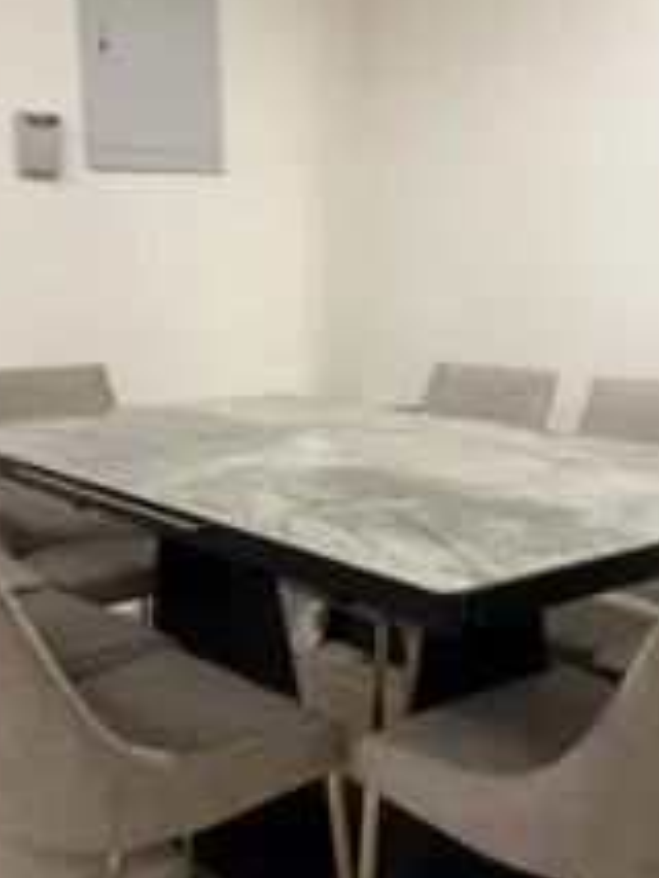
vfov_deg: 41.9
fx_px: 1141
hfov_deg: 32.2
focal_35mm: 45
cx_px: 354
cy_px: 528
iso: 500
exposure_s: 1/50
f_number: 1.78
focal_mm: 6.76
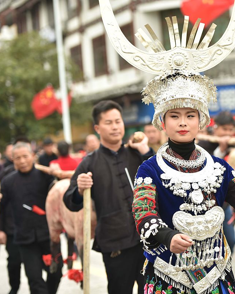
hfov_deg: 11.8
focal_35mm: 130
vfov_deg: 14.8
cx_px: 208
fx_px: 1131
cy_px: 147
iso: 100
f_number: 2.8
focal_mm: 92
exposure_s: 1/250
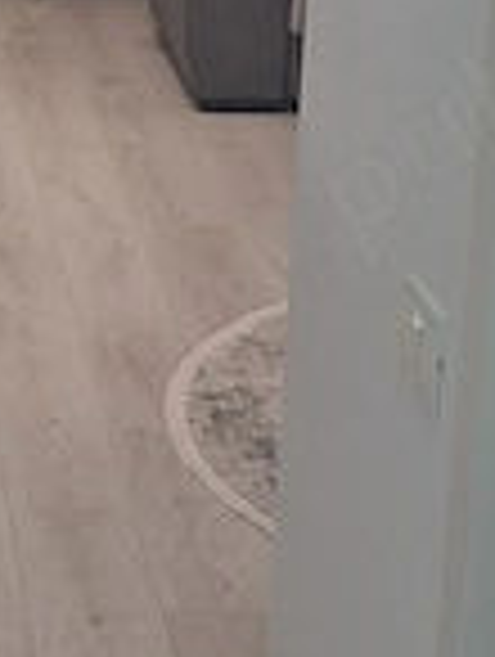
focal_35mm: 126
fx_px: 2395
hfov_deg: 11.1
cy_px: 166
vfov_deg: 15.5
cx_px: -342
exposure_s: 1/100
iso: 320
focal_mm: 5.54
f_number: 1.8
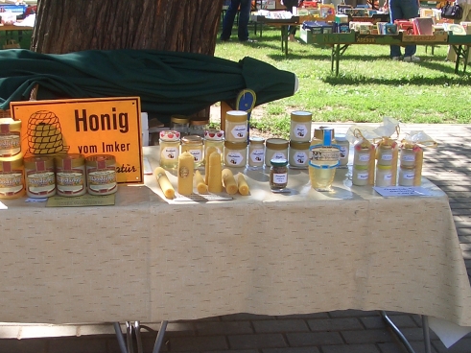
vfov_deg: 25.6
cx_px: 207
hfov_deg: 33.8
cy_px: 198
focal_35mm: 57
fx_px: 775
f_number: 4.3
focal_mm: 5.8
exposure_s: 1/160
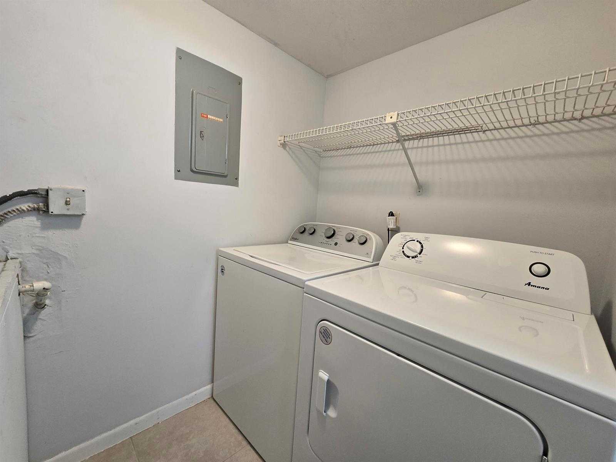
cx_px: 308
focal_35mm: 13
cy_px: 231
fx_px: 231
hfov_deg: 106.2
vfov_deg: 89.9
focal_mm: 2.2
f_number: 2.2
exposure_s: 1/60
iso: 200
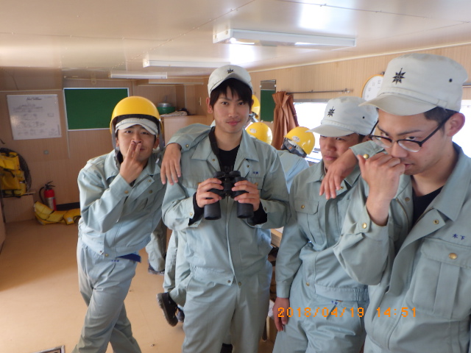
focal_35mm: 28
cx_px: 236
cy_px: 176
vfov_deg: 49.7
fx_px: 381
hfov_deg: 63.4
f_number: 3.5
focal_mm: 5
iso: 125
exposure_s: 1/45
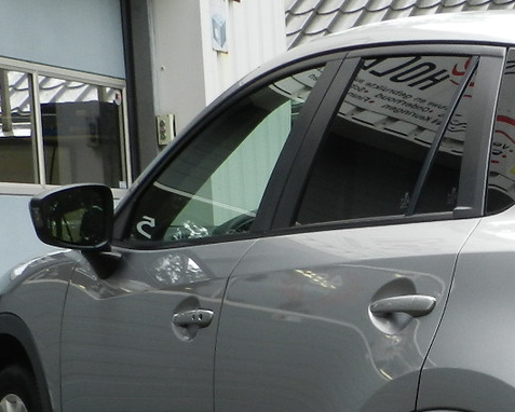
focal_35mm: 112
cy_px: 465
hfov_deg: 16.3
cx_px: 653
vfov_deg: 13.5
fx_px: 1708
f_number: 4
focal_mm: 6.7
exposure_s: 1/125
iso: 160
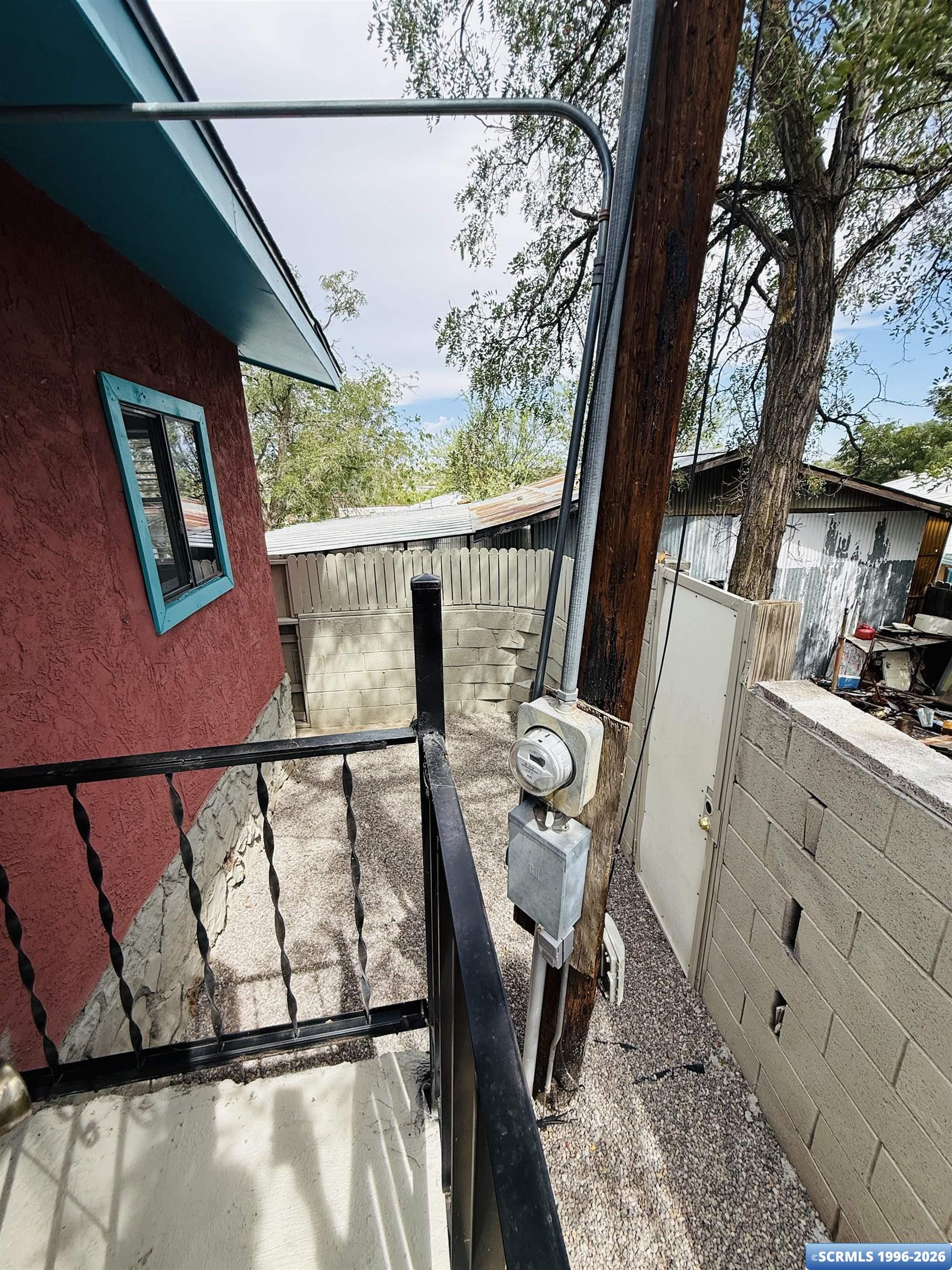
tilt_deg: -16.7
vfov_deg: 102.1
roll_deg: +0.8
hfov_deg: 85.7
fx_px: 513
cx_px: 476
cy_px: 635
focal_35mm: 14
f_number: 2.2
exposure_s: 1/888
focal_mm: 2.22
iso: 64
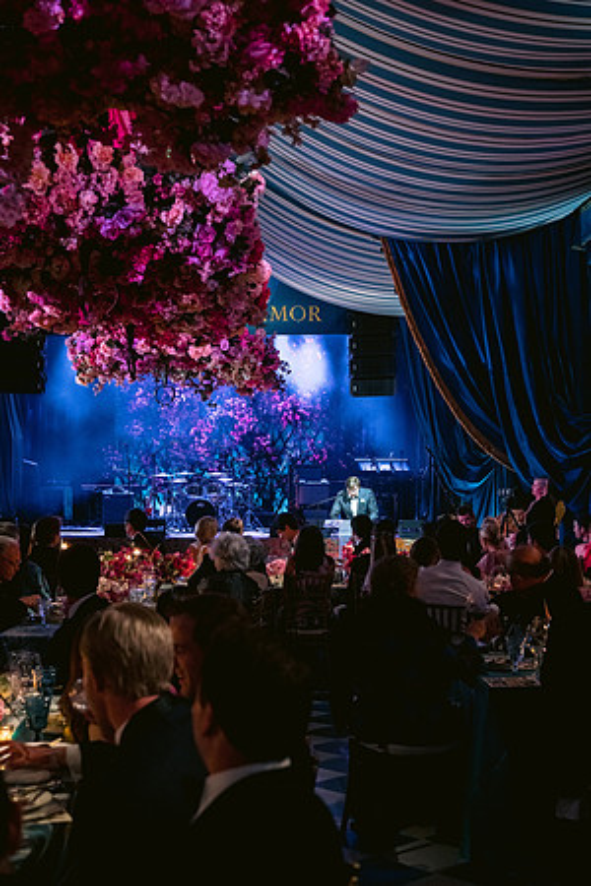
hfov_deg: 27.0
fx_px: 1231
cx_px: 296
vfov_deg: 39.6
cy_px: 443
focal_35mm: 50
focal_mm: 50
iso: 3200
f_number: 5
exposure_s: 1/30
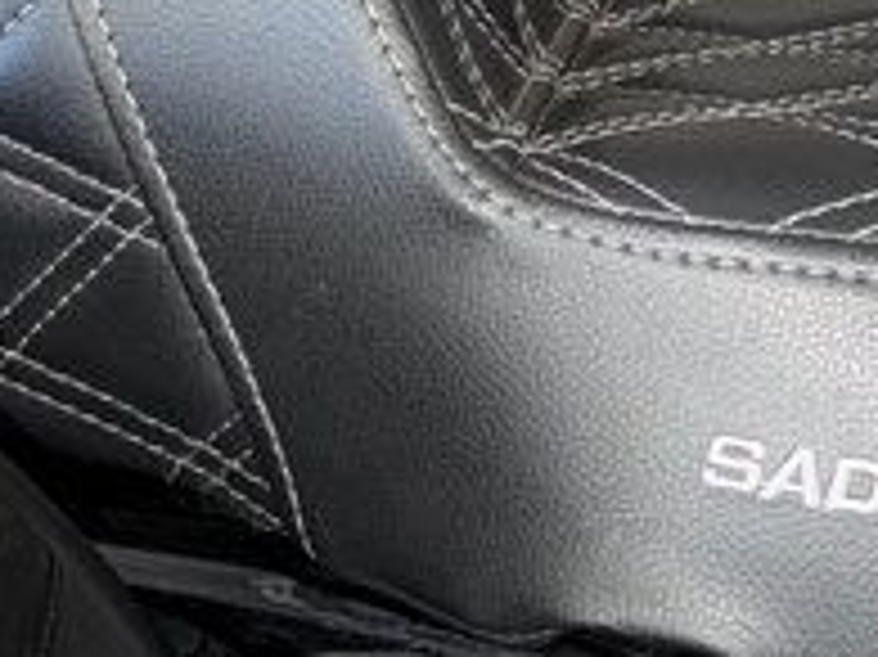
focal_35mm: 126
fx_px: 3194
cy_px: 36
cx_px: 549
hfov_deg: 15.6
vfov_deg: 11.7
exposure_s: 1/18
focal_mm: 6.76
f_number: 1.78
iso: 64
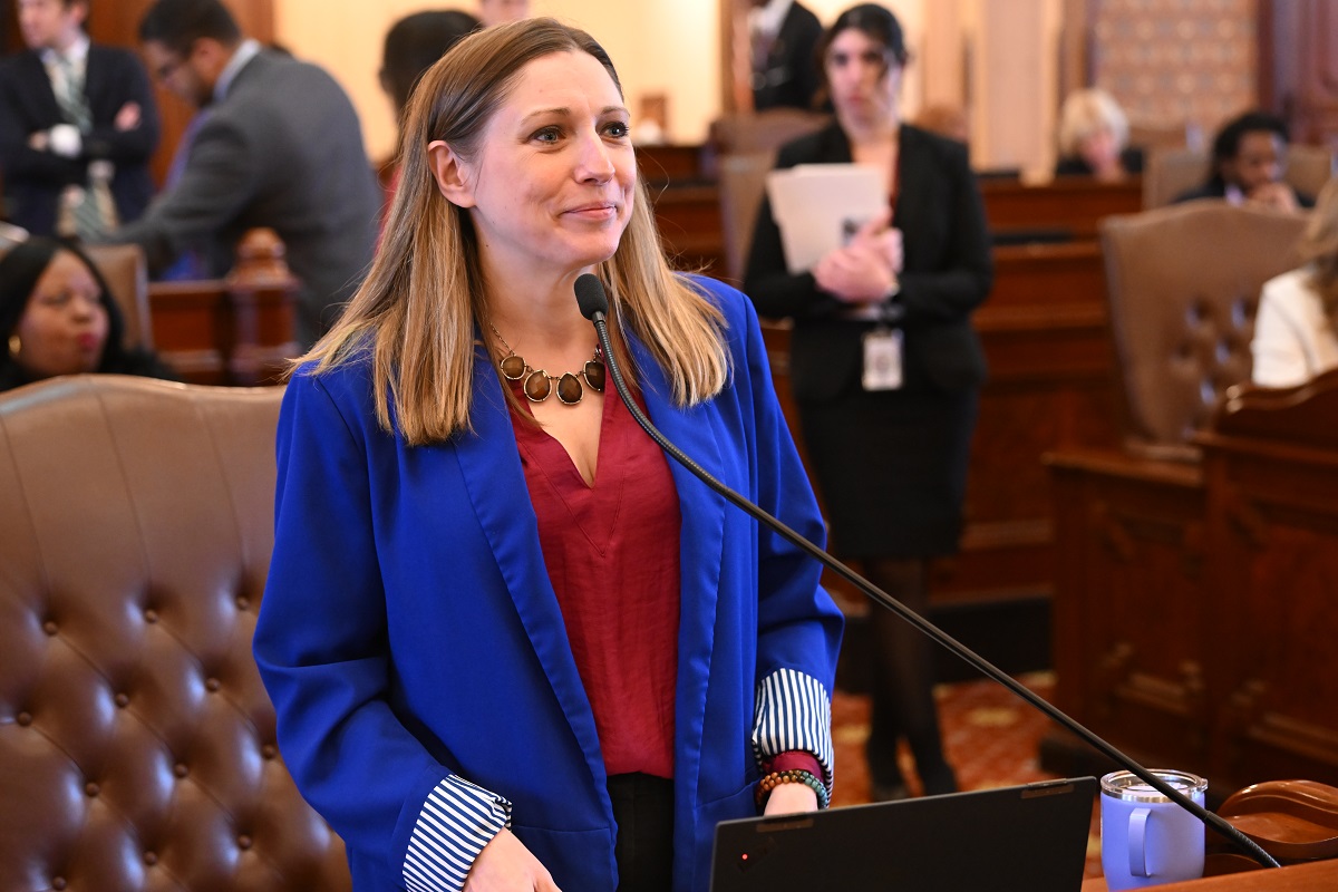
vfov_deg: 19.5
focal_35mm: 70
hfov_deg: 28.8
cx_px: 669
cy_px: 446
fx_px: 2601
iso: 5000
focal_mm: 70
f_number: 4
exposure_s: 1/125
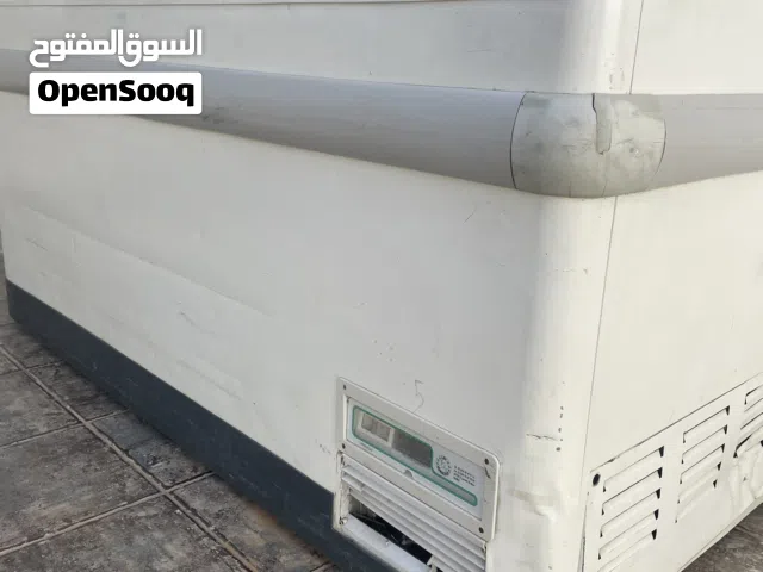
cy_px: 286
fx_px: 573
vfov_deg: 53.1
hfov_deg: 67.3
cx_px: 382
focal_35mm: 26
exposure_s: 1/2212
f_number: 1.6
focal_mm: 4.2
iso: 32
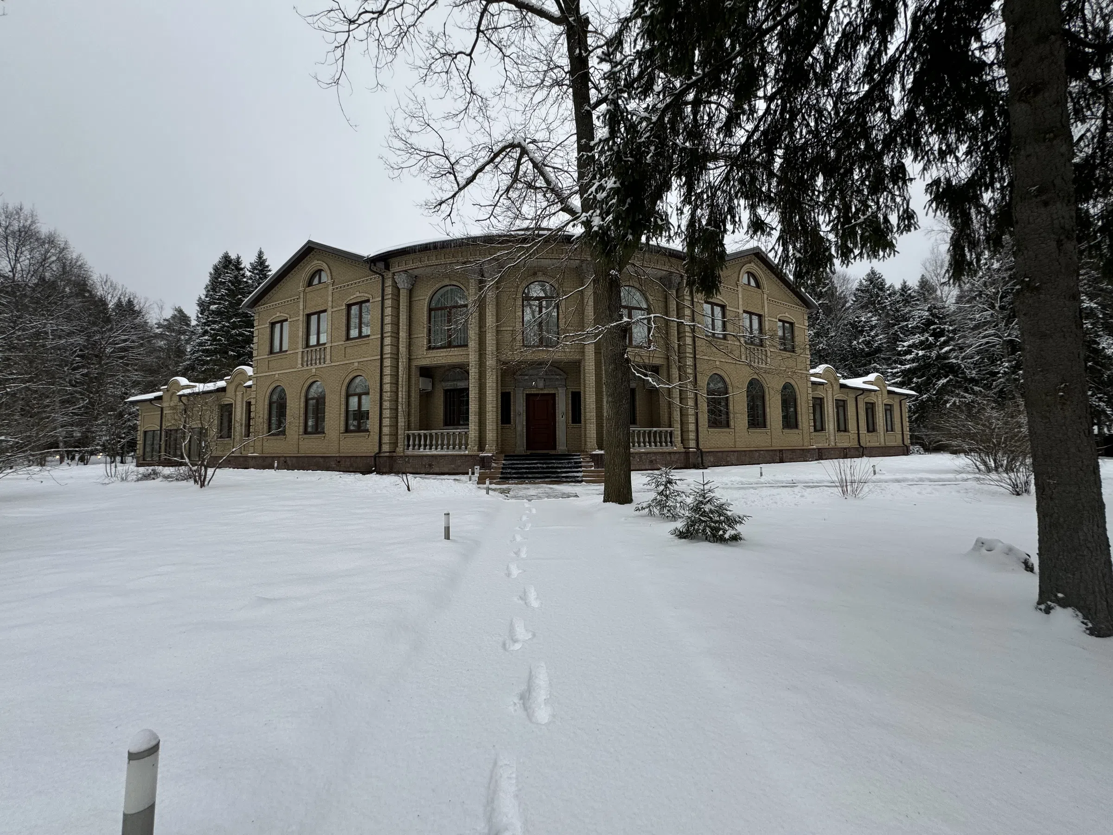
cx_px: 556
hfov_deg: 102.1
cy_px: 418
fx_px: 450
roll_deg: +0.3
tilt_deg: +4.8
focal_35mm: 14
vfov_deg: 85.7
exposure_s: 1/99
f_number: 2.2
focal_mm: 2.22
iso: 50
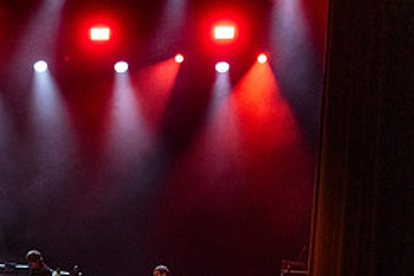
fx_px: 1046
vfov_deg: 14.7
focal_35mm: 91
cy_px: 285
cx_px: -64
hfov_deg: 21.1
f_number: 3.2
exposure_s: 1/250
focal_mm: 36
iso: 2500
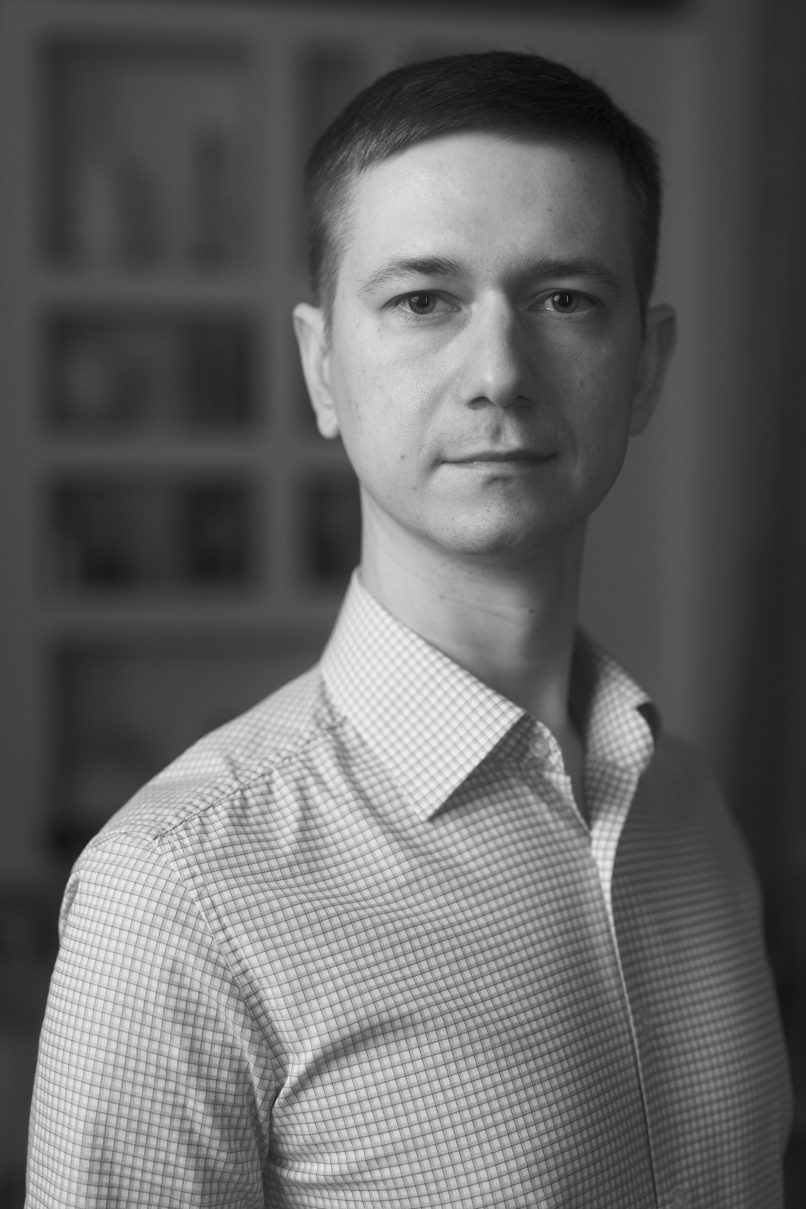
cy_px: 604
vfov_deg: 39.6
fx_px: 1679
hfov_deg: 27.0
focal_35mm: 50
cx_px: 403
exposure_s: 1/160
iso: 1000
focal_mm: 50
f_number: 2.2
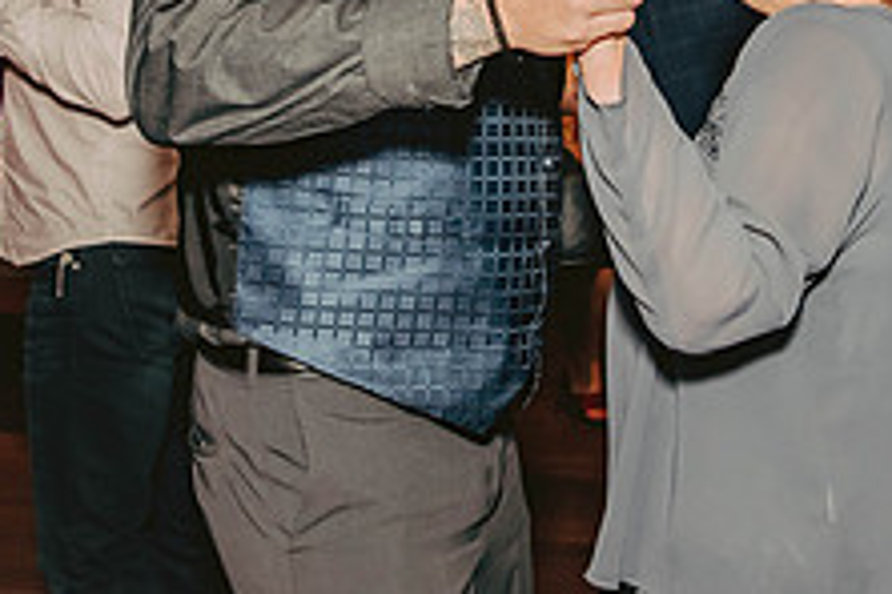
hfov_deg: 27.7
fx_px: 1809
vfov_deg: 17.7
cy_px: -130
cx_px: 502
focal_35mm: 73
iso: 1250
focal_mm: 28
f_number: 4.5
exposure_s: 1/125
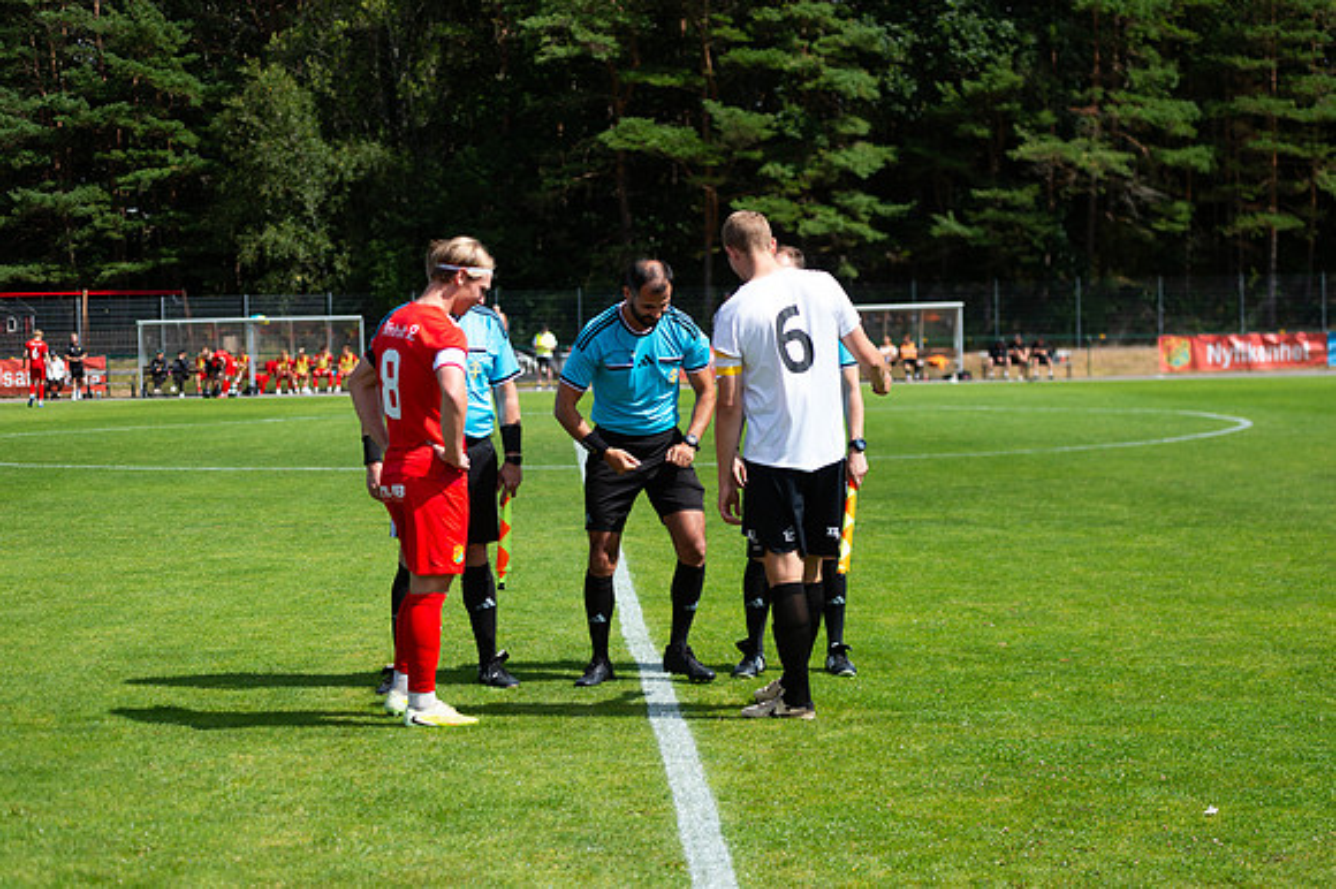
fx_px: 2636
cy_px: 444
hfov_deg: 28.4
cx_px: 668
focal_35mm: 71
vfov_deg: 19.1
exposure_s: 1/2000
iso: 200
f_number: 3.2
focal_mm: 70
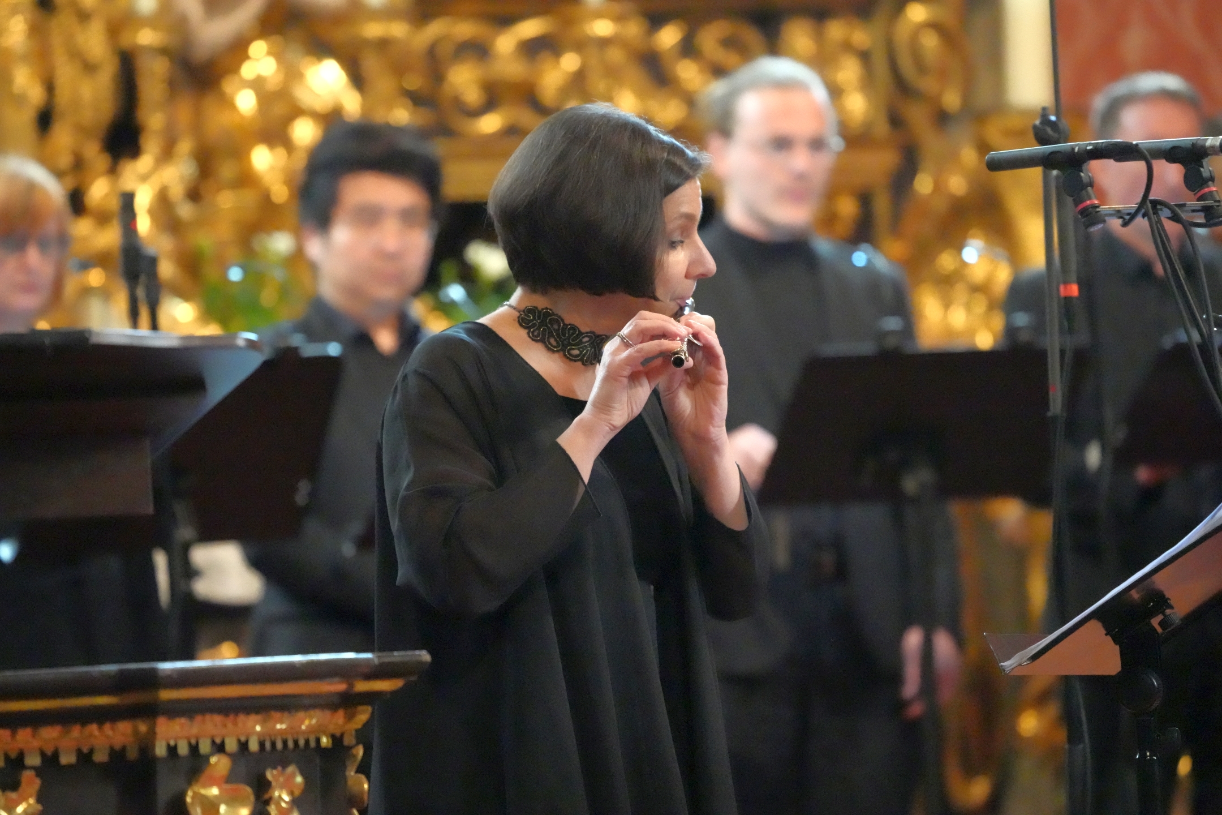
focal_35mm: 294
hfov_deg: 7.0
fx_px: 9979
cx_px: 611
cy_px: 408
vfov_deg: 4.7
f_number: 5.6
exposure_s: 1/320
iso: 32000
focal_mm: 294
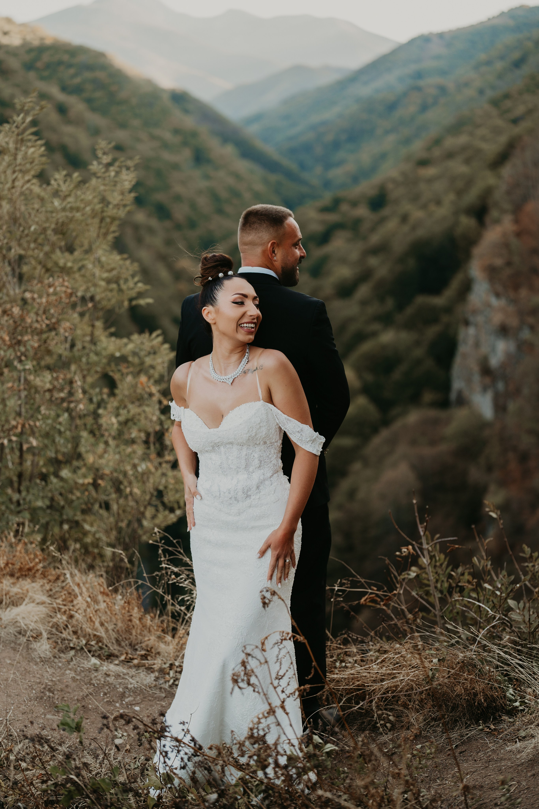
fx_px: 1235
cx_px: 270
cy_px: 404
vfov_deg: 36.2
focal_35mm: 55
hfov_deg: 24.6
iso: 320
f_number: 1.8
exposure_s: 1/640
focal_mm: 55
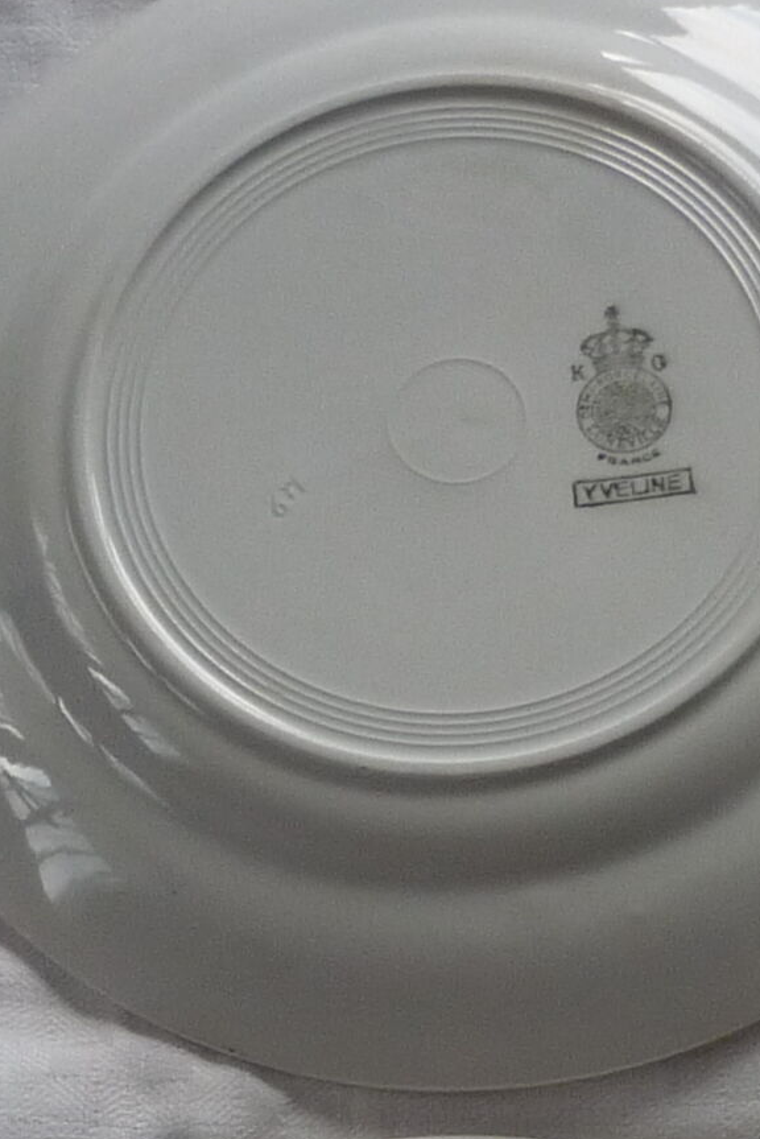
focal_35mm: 145
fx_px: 4588
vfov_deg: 13.8
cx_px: 453
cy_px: 1305
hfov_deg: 9.5
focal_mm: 5.5
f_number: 2.8
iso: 125
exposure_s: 1/30
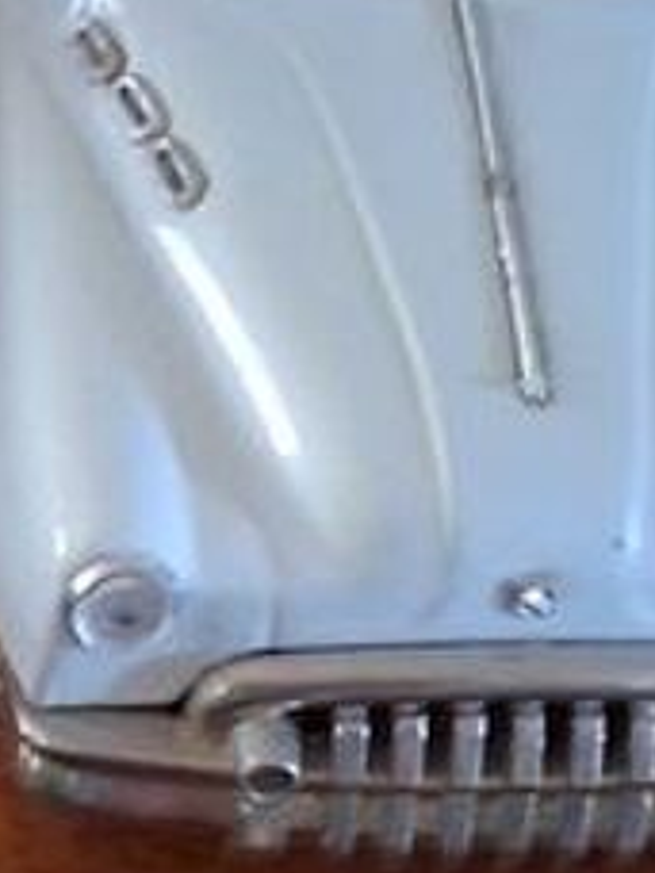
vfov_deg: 12.4
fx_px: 3835
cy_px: 1292
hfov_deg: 9.5
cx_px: -303
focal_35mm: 152
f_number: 1.8
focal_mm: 3.98
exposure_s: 1/20
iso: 1000
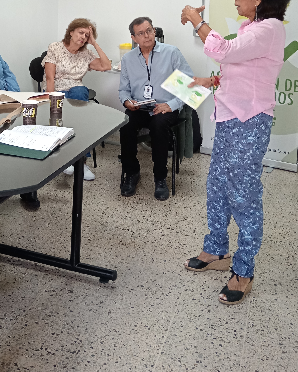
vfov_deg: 37.0
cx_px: 82
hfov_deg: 31.0
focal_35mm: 48
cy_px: 59
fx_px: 529
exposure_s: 1/50
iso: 490
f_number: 1.9
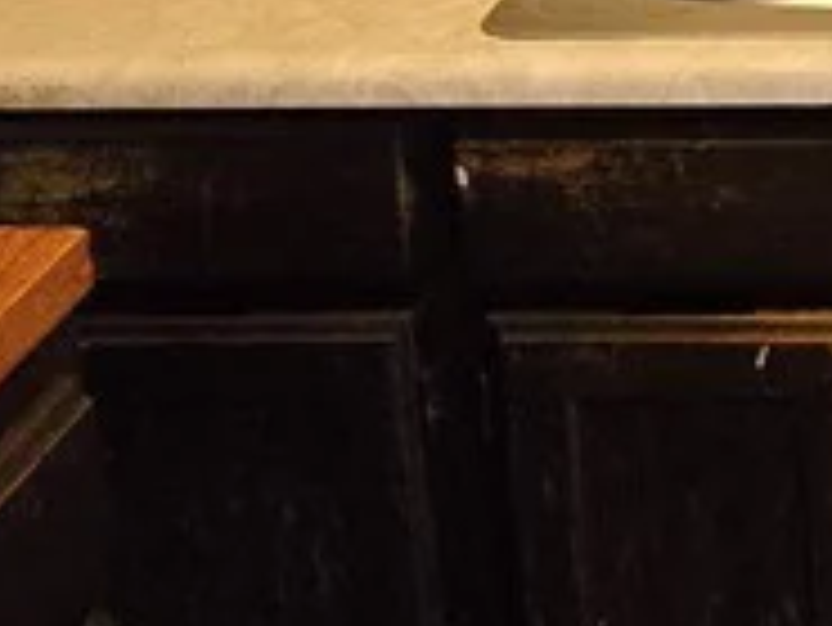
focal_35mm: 72
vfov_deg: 18.6
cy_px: -257
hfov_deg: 24.1
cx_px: 1043
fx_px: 1732
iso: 1600
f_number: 2.2
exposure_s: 1/60
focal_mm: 2.2
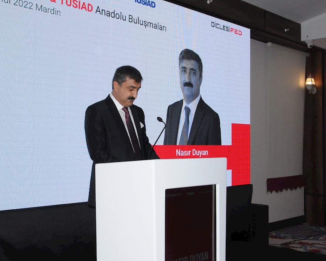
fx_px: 479
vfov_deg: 30.4
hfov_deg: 37.2
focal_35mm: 50
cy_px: 113
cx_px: 110
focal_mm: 25
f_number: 11
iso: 1600
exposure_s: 1/200
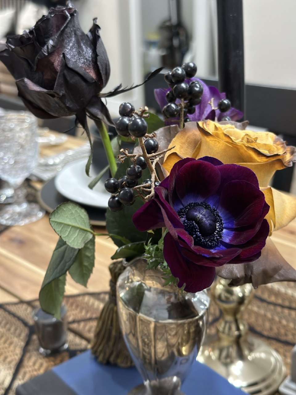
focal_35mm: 48
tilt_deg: -23.4
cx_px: 148
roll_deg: +0.6
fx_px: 547
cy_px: 198
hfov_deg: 30.3
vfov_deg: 39.7
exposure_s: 1/40
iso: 320
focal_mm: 6.86
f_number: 1.78
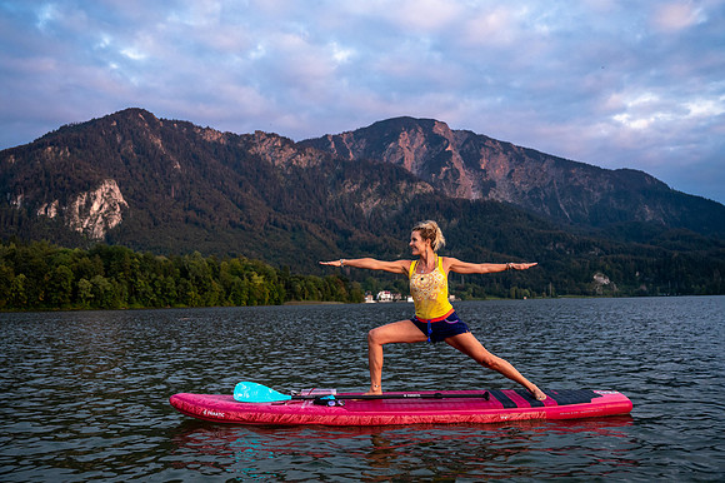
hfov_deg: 56.5
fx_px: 674
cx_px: 362
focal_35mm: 34
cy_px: 242
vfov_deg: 39.4
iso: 1000
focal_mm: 33.5
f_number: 4
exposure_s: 1/800
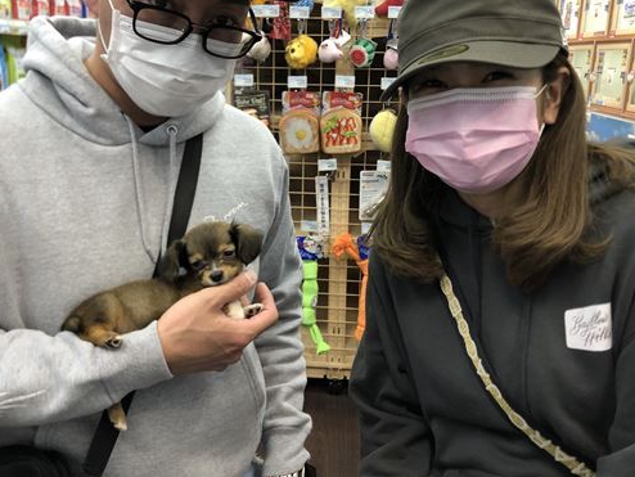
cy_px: 204
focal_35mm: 34
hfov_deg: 53.9
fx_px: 624
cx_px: 291
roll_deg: +0.3
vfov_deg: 41.7
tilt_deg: -12.3
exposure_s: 1/20
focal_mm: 3.99
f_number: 1.8
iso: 40
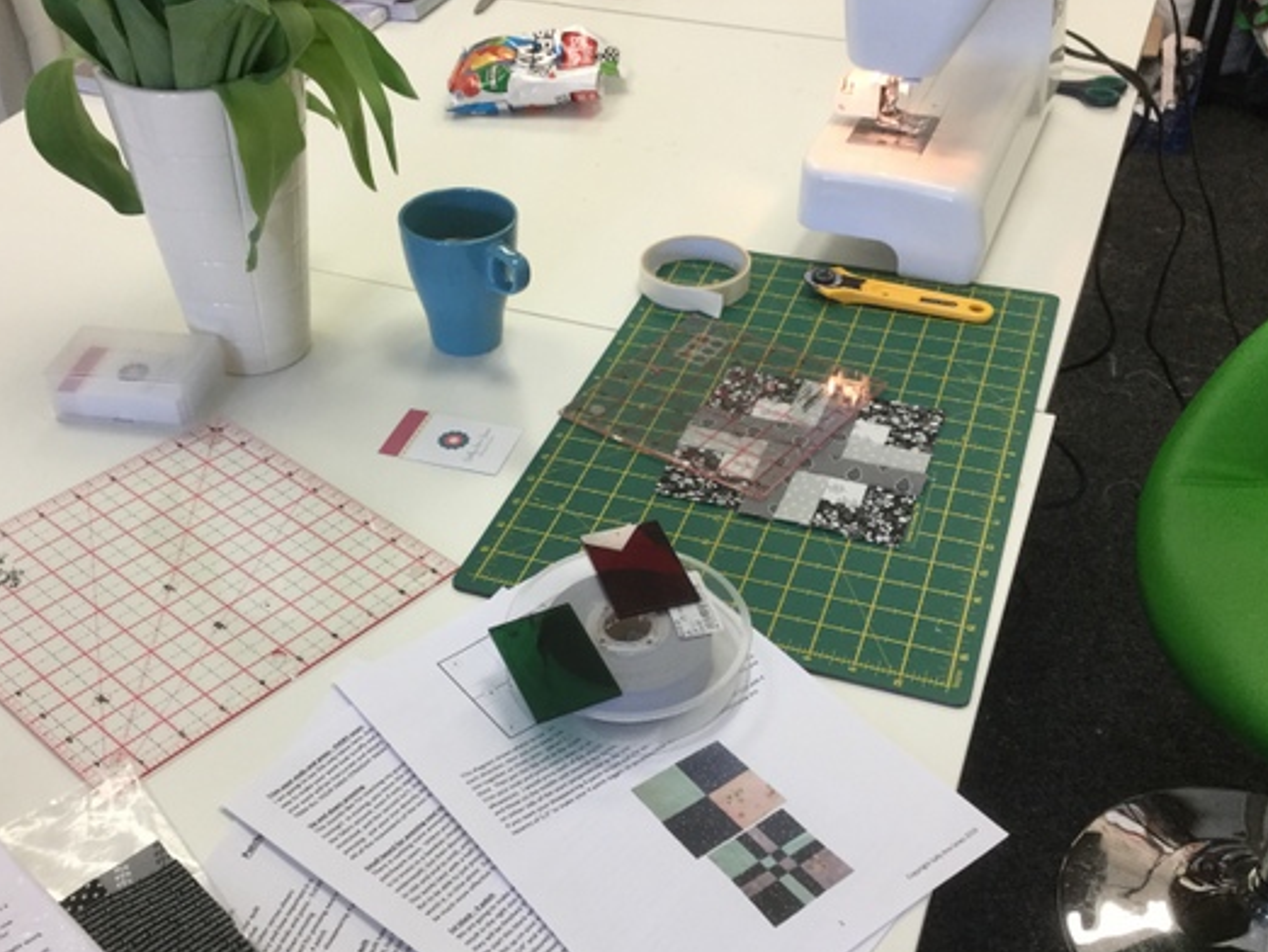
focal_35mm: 38
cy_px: 561
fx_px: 1393
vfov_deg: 37.6
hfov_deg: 48.9
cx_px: 602
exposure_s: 1/33
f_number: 2.4
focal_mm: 3.3
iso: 40
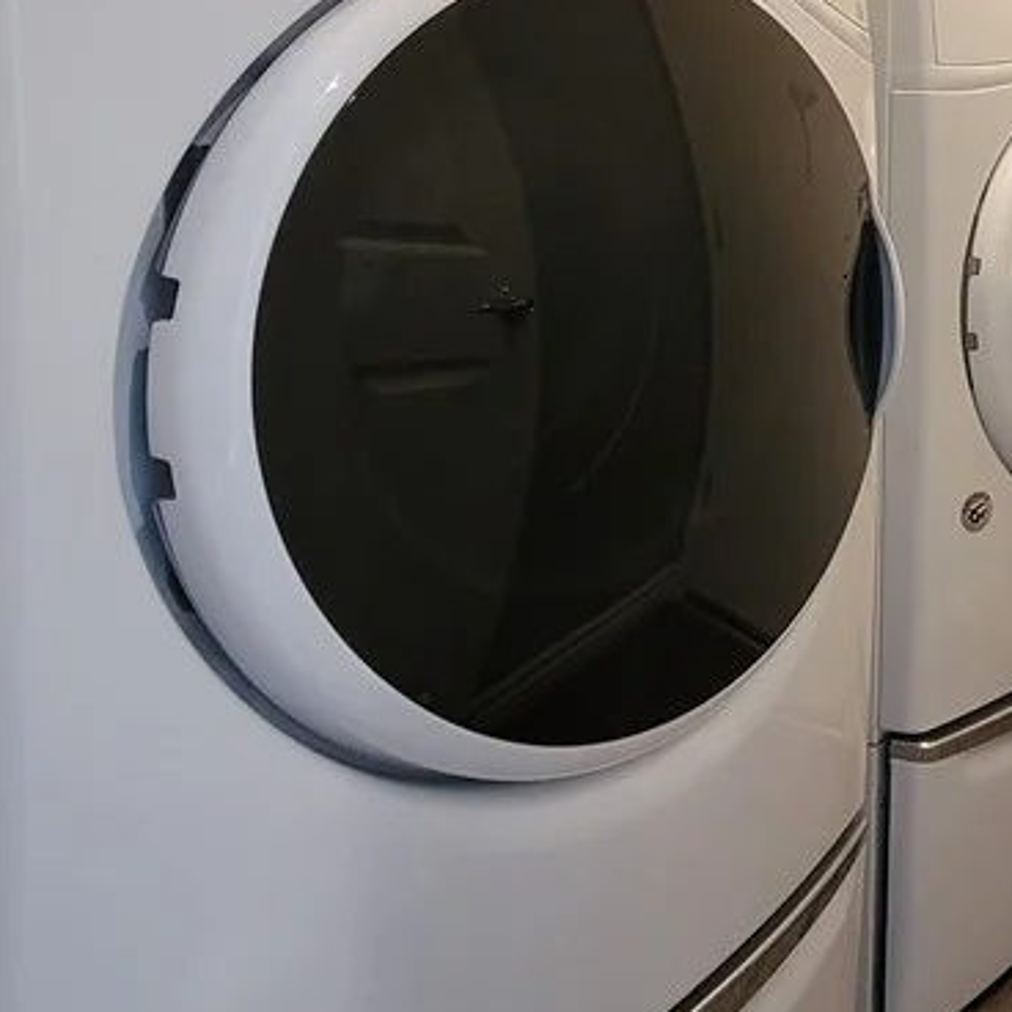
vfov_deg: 50.0
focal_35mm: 32
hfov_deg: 47.2
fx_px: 1058
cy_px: 319
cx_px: 864
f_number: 2.2
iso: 400
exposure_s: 1/30
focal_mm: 2.2
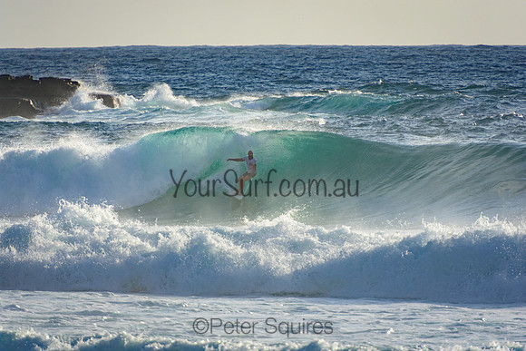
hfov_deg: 3.5
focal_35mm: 585
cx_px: 263
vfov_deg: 2.4
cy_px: 176
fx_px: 8549
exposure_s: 1/2000
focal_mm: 390
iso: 280
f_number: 5.6
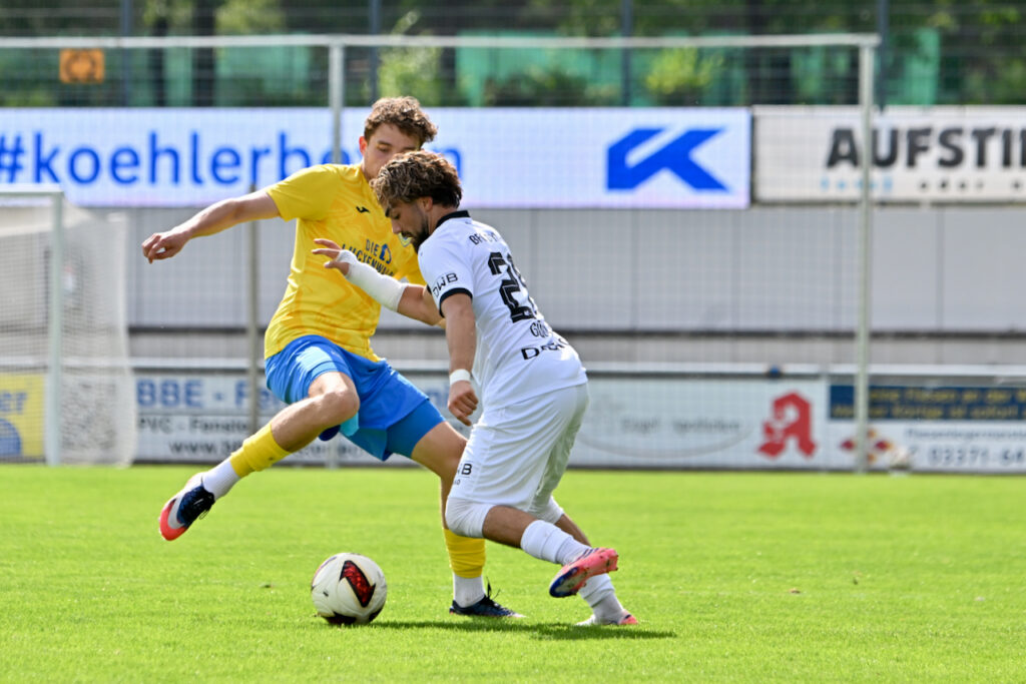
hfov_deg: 8.6
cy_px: 342
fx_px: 6840
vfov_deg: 5.7
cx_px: 513
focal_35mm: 240
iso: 450
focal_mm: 240
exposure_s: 1/2000
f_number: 5.3
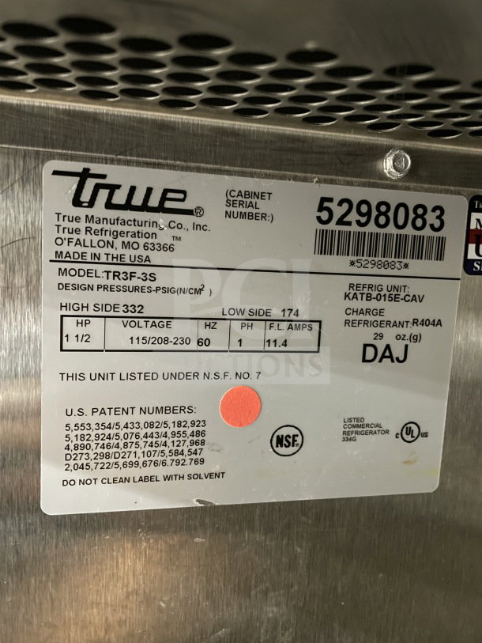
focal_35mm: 26
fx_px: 483
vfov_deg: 67.3
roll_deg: -1.9
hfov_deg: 53.1
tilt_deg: -6.5
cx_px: 241
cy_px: 322
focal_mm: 4.2
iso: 640
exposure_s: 1/8
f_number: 1.6
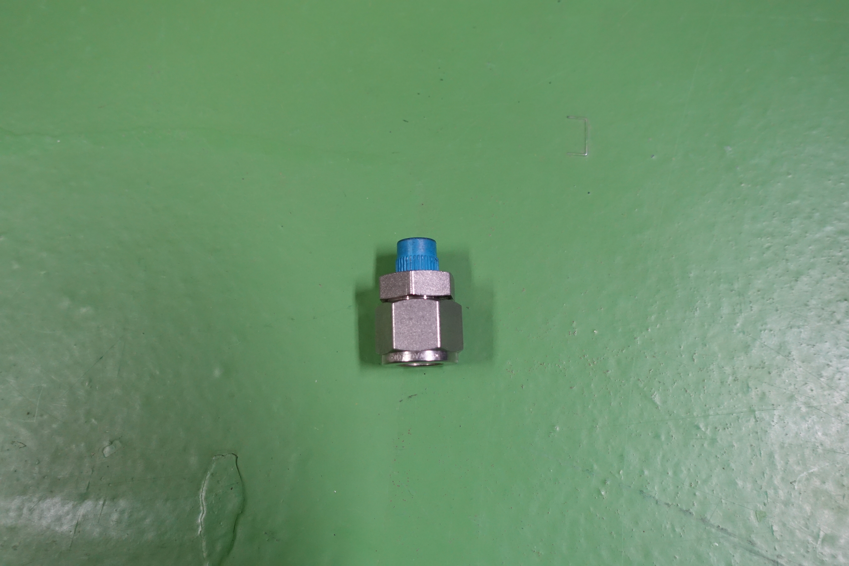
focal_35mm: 31
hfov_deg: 60.3
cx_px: 424
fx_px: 731
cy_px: 283
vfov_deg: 42.3
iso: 640
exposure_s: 1/40
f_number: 2.5
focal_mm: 11.22
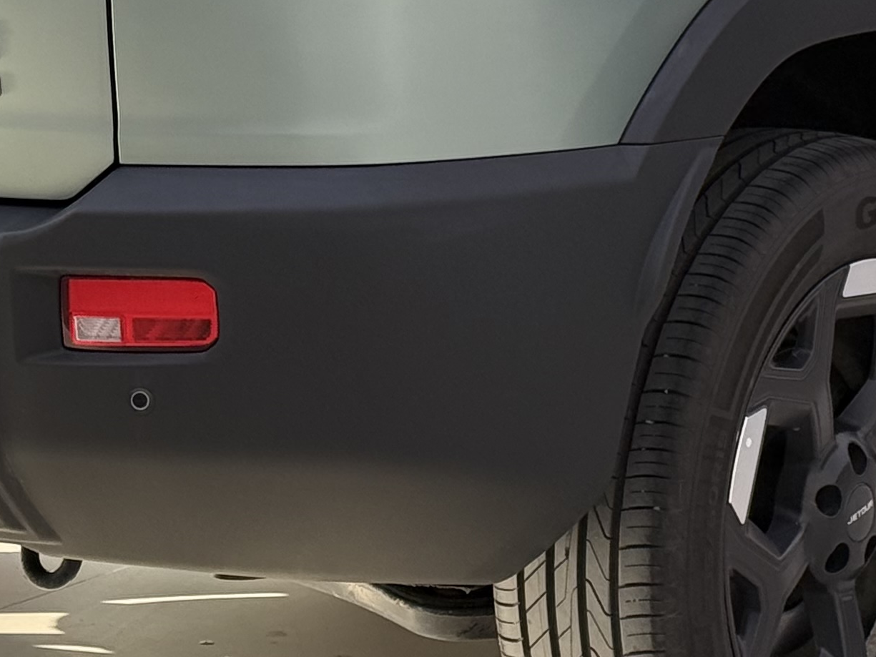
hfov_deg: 12.5
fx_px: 3999
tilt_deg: -4.5
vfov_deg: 9.3
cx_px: 472
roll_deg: +0.3
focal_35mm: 158
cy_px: -104
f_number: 1.78
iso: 80
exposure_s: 1/293
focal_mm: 6.76
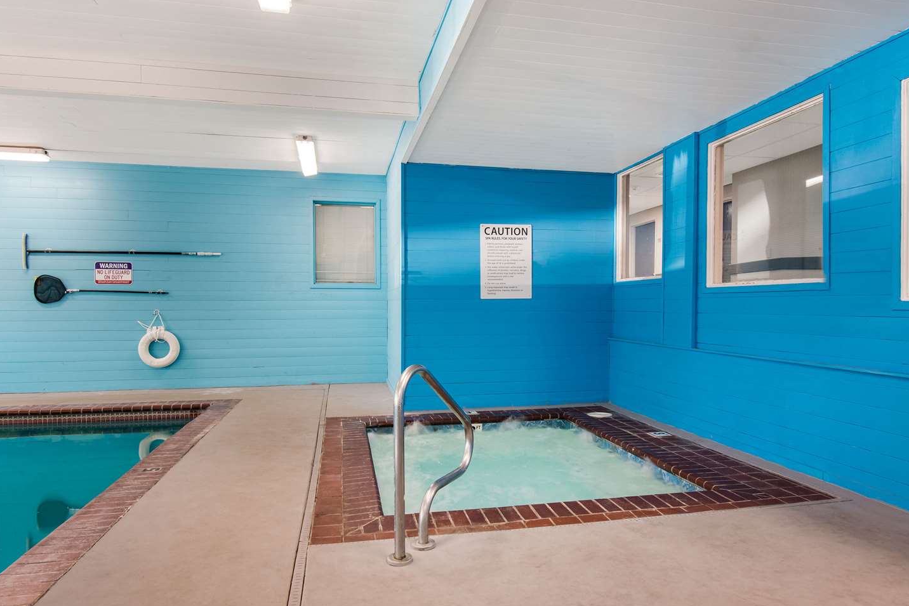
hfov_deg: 78.6
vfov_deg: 57.2
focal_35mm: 22
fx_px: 556
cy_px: 316
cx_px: 463
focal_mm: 14
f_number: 9
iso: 320
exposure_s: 1/4
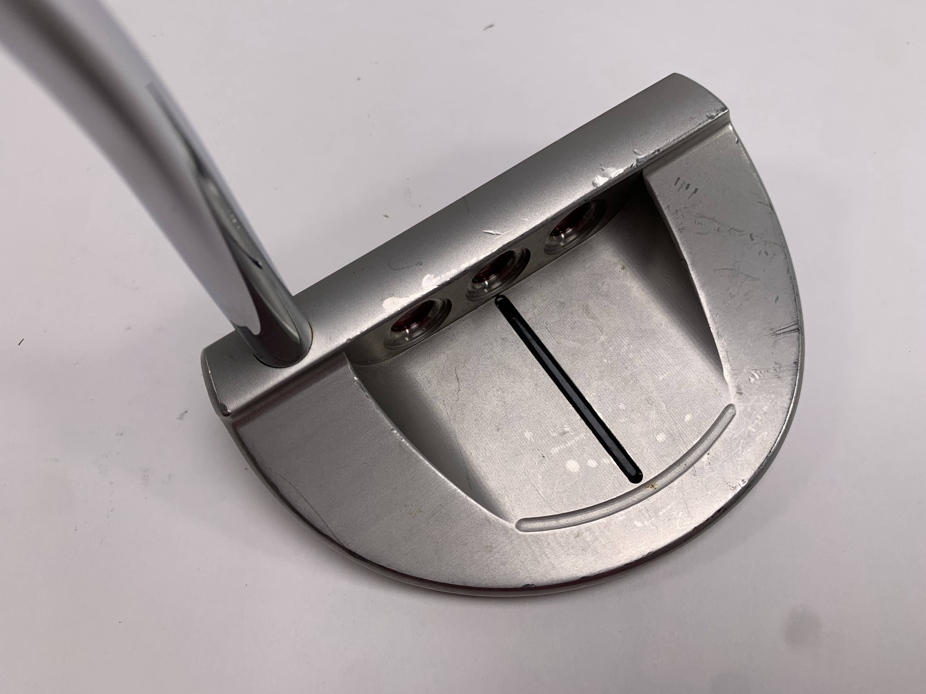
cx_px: 463
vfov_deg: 53.1
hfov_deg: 67.3
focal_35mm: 26
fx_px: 696
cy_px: 347
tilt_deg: -66.8
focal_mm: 4.25
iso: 25
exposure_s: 1/334
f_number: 1.8
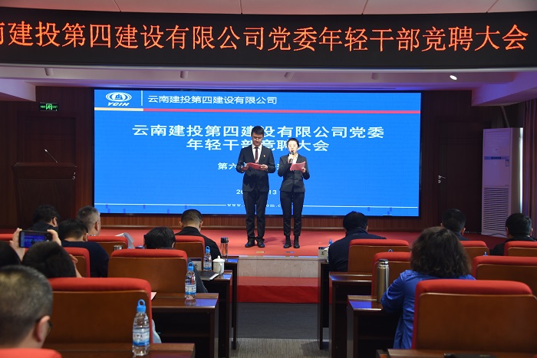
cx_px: 268
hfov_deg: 41.1
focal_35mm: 48
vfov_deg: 28.1
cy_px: 179
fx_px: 716
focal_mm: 48
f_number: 5
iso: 1250
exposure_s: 1/100
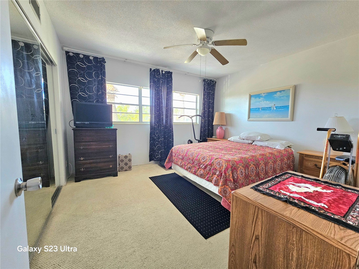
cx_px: 180
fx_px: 135
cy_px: 134
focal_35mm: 13
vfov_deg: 89.9
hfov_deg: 106.2
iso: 160
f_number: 2.2
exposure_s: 1/70.9
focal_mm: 2.2
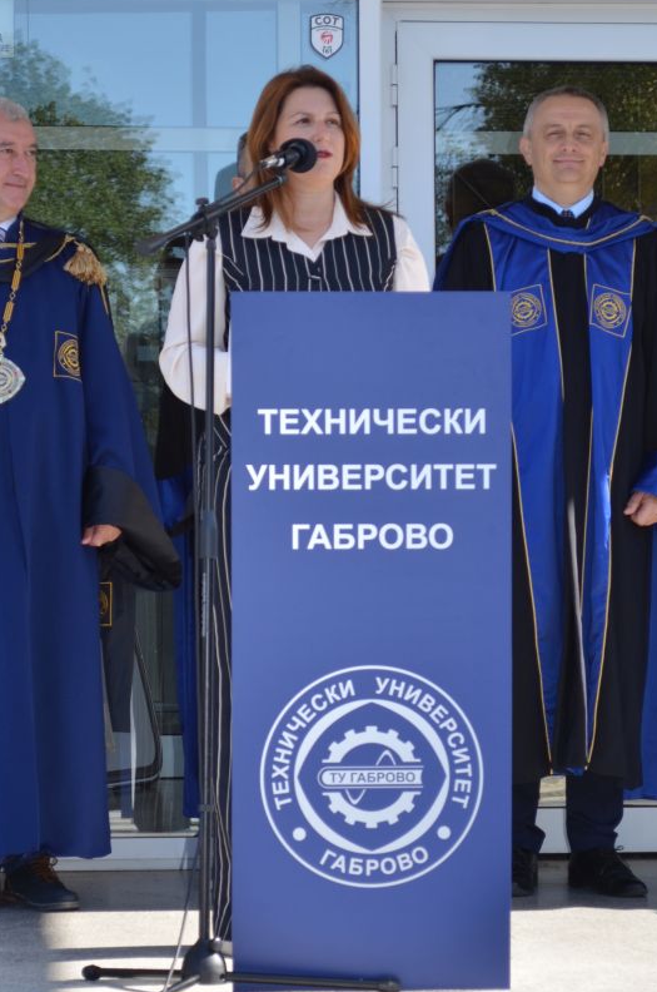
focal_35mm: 126
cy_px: 557
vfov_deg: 16.3
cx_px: 273
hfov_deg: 10.9
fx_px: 3456
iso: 140
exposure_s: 1/200
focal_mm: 55
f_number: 5.6
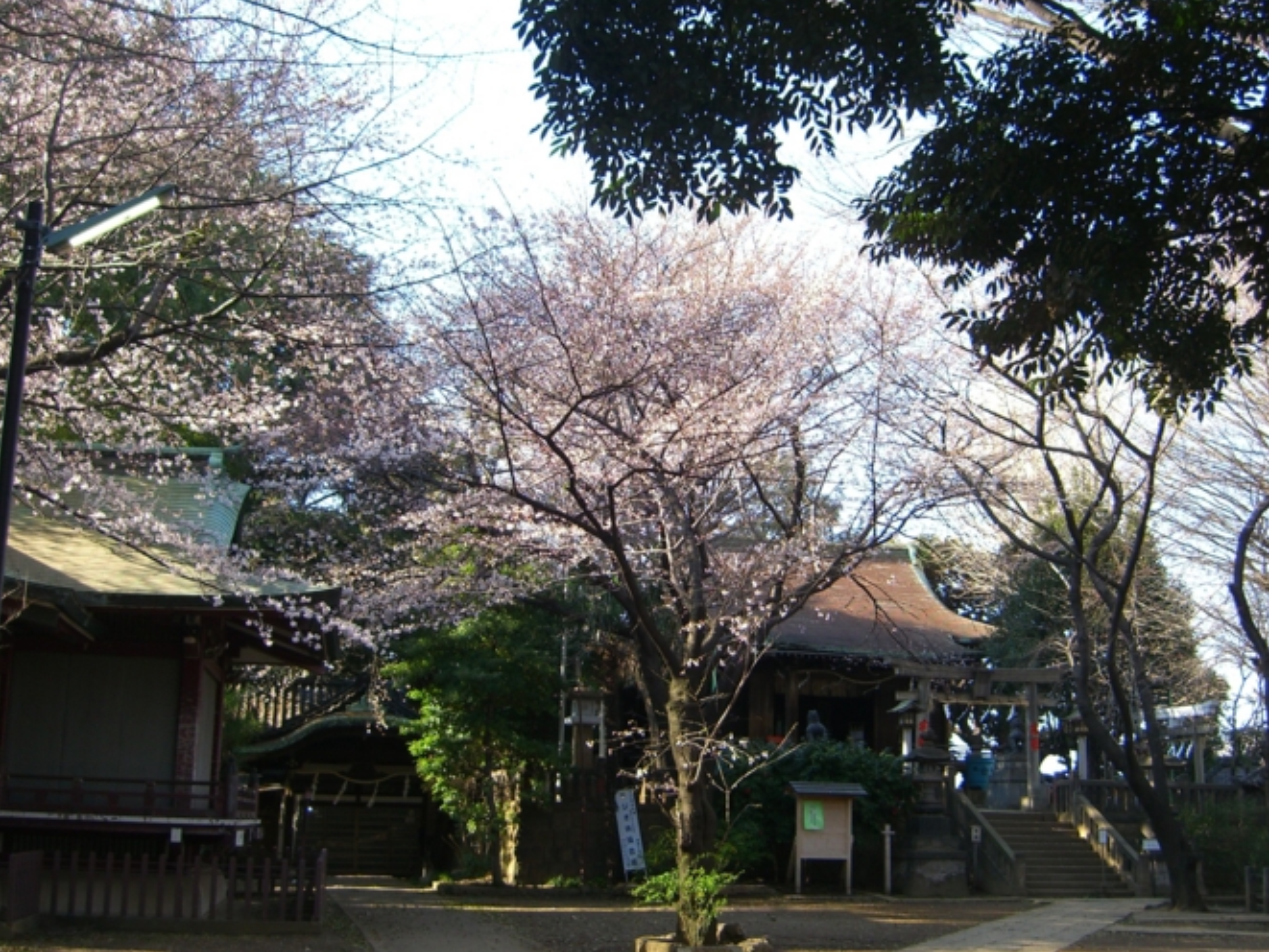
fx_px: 1687
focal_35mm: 46
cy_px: 455
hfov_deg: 41.2
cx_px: 658
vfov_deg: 31.5
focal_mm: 7.9
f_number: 2.8
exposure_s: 1/160
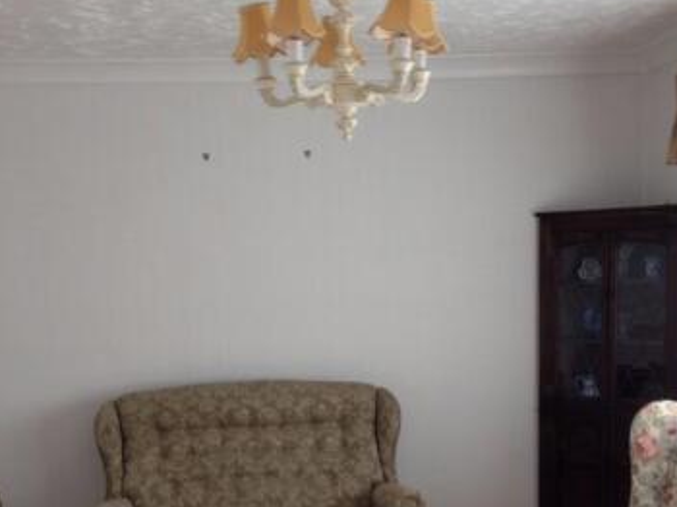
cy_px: 405
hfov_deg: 35.0
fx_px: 1075
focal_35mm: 55
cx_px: 330
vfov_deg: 26.1
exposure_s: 1/20
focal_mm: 4.12
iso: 50
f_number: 2.4
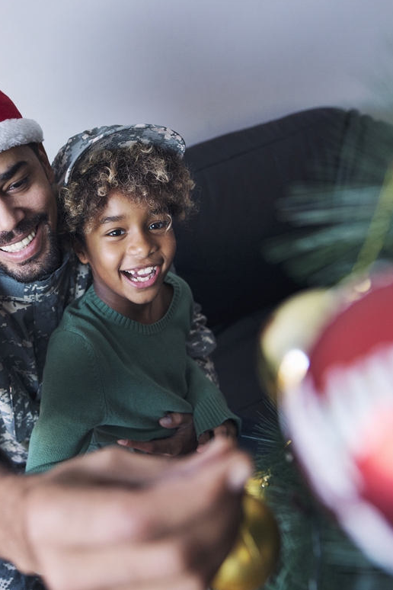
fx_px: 508
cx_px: 155
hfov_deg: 42.1
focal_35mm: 31
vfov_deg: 60.3
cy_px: 301
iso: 800
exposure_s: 1/200
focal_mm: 20
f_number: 2.2
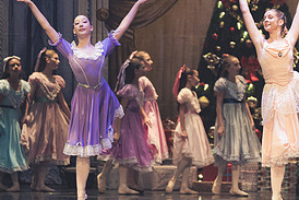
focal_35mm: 381
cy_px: 114
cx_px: 272
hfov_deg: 5.4
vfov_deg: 3.6
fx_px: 3166
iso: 800
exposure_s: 1/320
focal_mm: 180
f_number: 2.8
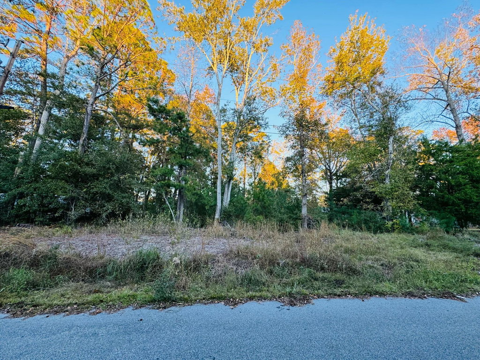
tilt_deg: +10.5
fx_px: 194
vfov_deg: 85.7
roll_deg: -1.2
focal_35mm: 14
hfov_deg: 102.1
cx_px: 240
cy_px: 180
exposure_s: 1/99
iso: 80
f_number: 2.2
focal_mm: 2.22
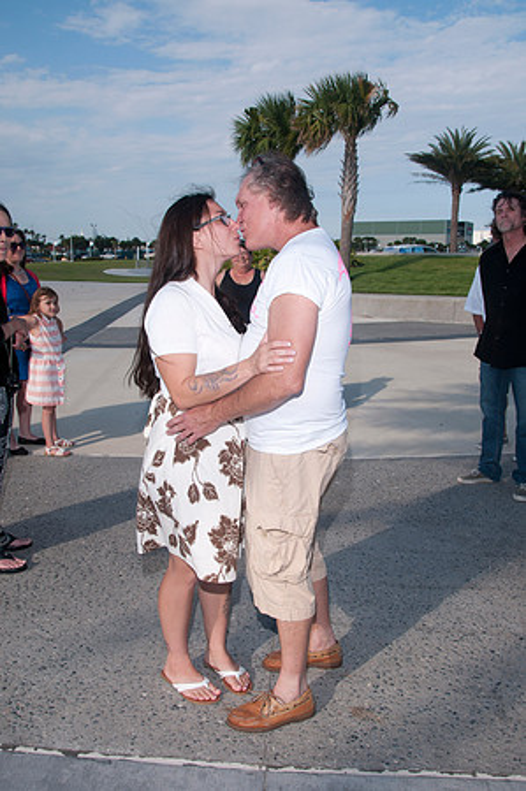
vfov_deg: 57.3
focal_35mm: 33
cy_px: 396
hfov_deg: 39.9
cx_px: 263
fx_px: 725
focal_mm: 22
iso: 100
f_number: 10
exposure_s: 1/250
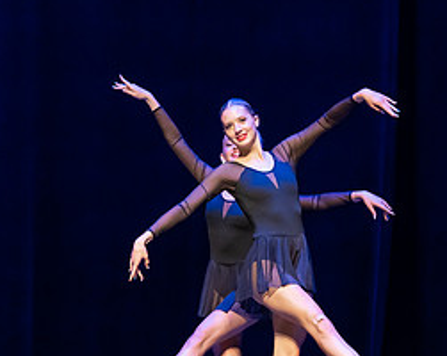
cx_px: 249
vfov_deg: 6.1
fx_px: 3315
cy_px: 156
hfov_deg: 7.7
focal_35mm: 251
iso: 4000
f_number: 2.5
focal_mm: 79
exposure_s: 1/640
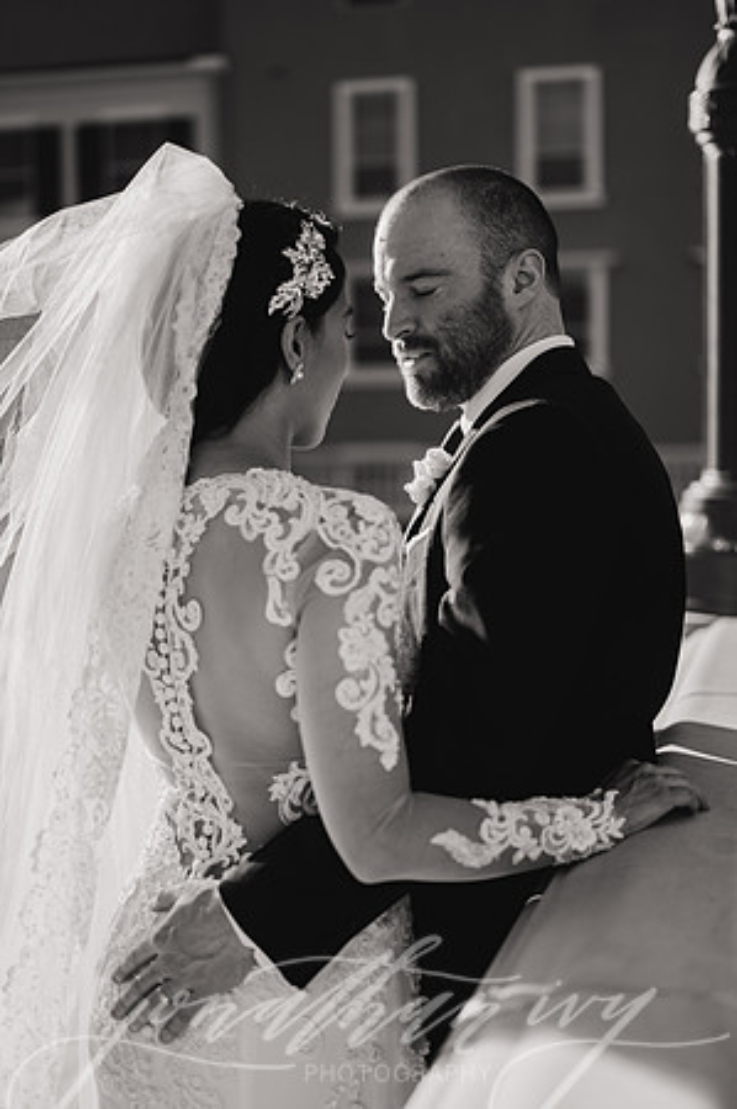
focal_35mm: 50
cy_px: 554
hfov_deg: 26.9
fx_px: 1539
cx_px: 368
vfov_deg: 39.6
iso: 50
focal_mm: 50
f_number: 2
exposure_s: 1/4000
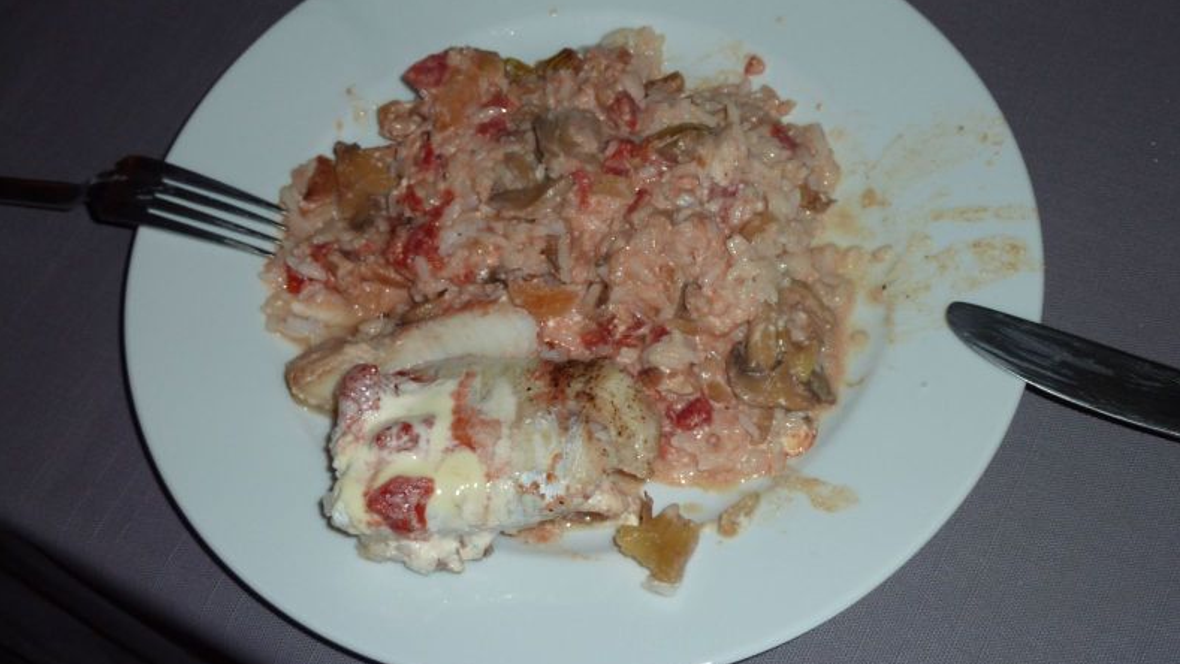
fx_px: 1658
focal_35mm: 53
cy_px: 274
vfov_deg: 22.6
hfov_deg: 39.2
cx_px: 595
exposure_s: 1/125
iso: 100
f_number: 3.8
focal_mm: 7.9
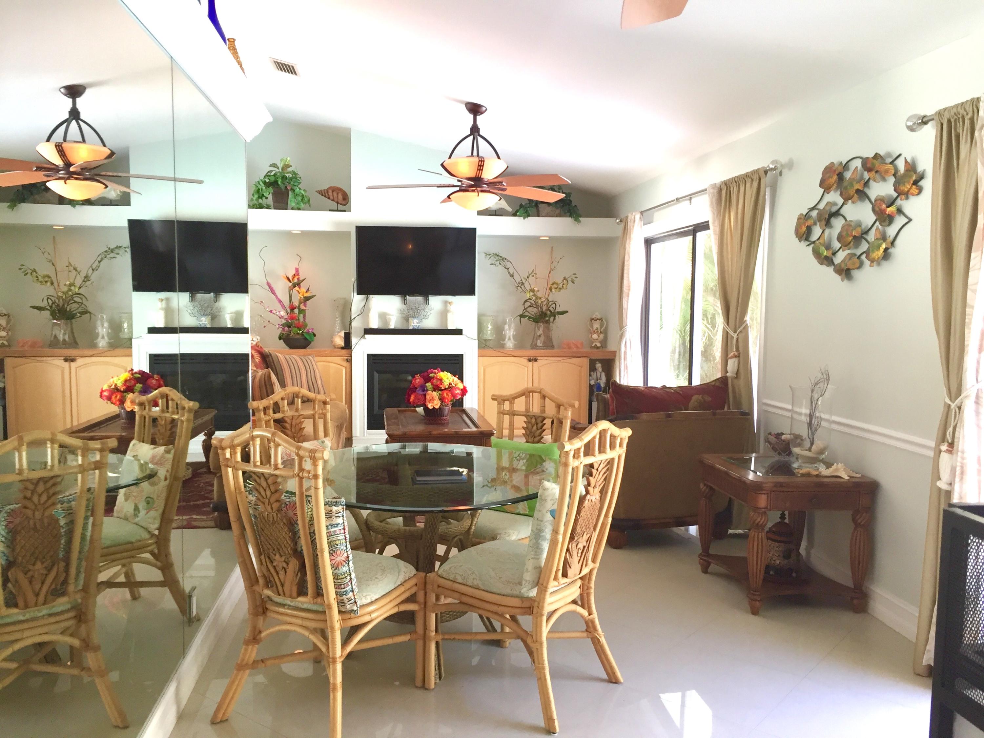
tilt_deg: -4.3
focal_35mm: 29
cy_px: 369
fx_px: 824
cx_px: 492
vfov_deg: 48.2
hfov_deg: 61.7
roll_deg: -1.6
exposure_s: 1/30
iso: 64
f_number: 2.2
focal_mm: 4.15
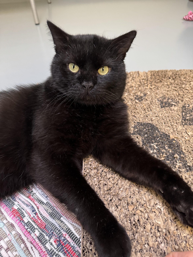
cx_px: 96
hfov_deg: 56.8
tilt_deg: -46.4
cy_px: 128
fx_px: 178
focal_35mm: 24
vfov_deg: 71.6
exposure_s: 1/51
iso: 800
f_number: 1.78
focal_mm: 6.76
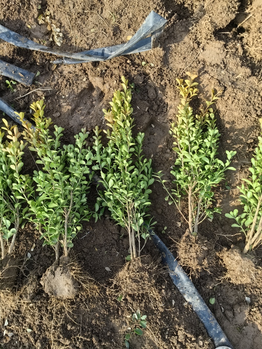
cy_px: 174
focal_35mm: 27
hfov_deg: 51.3
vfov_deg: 65.3
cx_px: 131
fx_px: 273
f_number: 2
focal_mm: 5.75
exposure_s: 1/1209
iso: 50
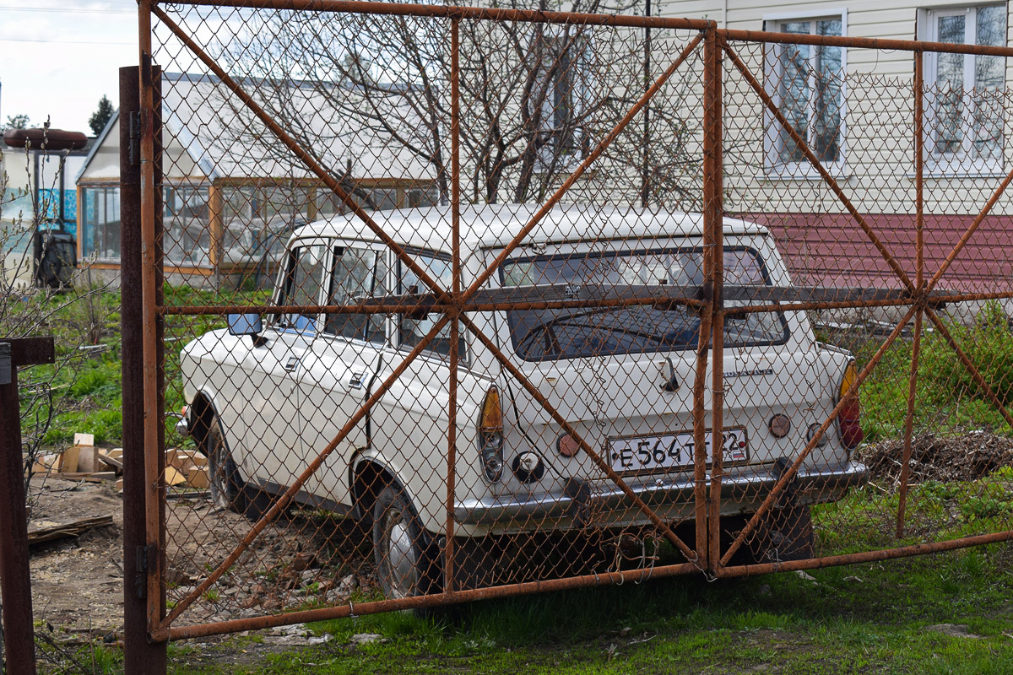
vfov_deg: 20.2
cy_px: 338
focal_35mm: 68
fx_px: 1899
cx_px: 506
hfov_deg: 29.9
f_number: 8
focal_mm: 45
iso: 200
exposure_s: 1/250
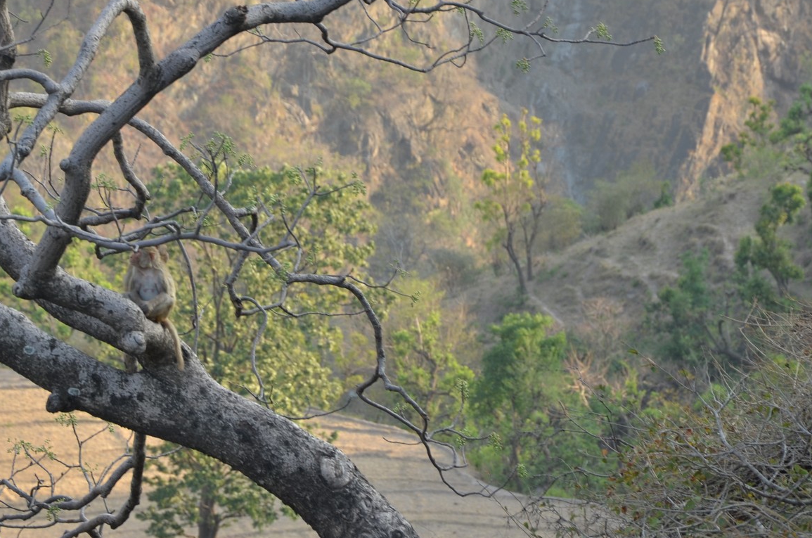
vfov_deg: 5.2
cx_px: 222
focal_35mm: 262
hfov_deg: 7.9
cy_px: 280
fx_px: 5894
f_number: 5.6
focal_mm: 105
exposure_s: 1/60
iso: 100
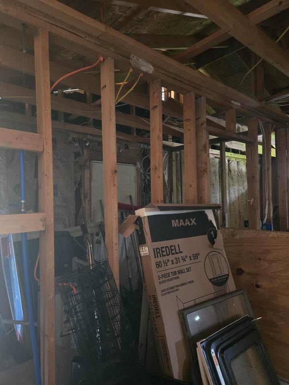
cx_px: 144
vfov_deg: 73.9
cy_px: 192
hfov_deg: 58.9
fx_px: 256
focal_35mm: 23
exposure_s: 1/24
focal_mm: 5.4
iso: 1250
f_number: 1.8
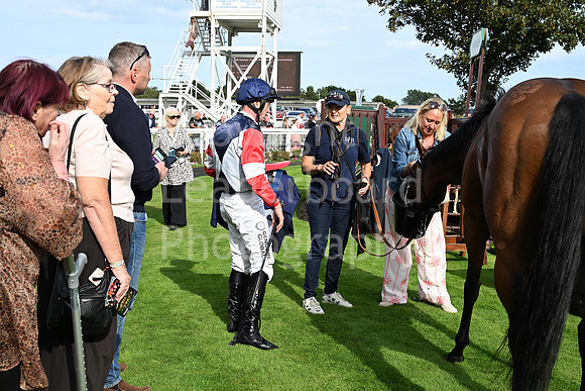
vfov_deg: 30.5
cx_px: 292
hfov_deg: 44.5
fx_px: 715
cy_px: 196
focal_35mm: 44
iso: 500
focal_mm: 44
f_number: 6.3
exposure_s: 1/1250
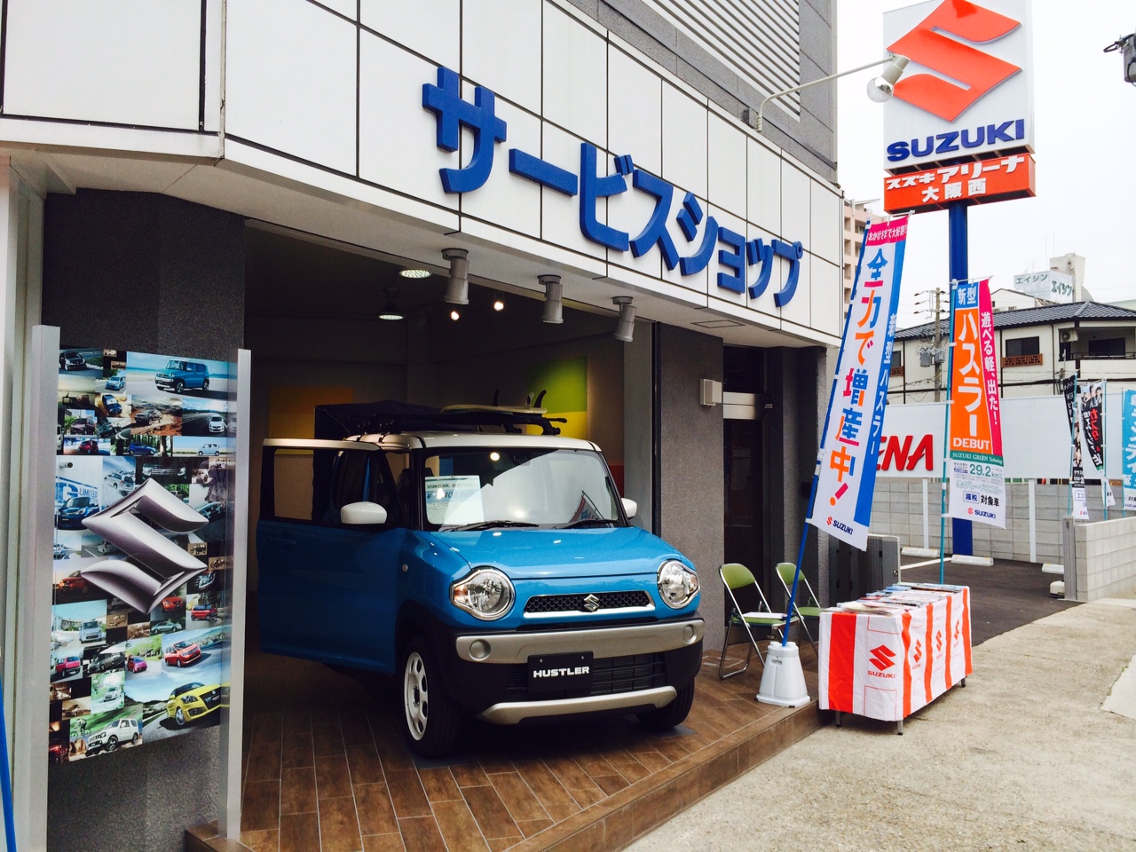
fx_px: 985
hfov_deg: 60.0
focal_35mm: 30
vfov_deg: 46.8
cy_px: 426
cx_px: 568
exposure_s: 1/789
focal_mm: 4.12
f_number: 2.2
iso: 32
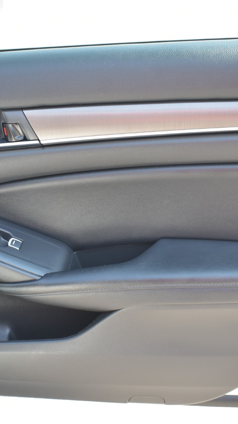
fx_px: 539
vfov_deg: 42.9
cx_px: 96
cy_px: 212
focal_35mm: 48
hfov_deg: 24.9
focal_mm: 20
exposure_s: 1/50
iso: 100
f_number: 3.5
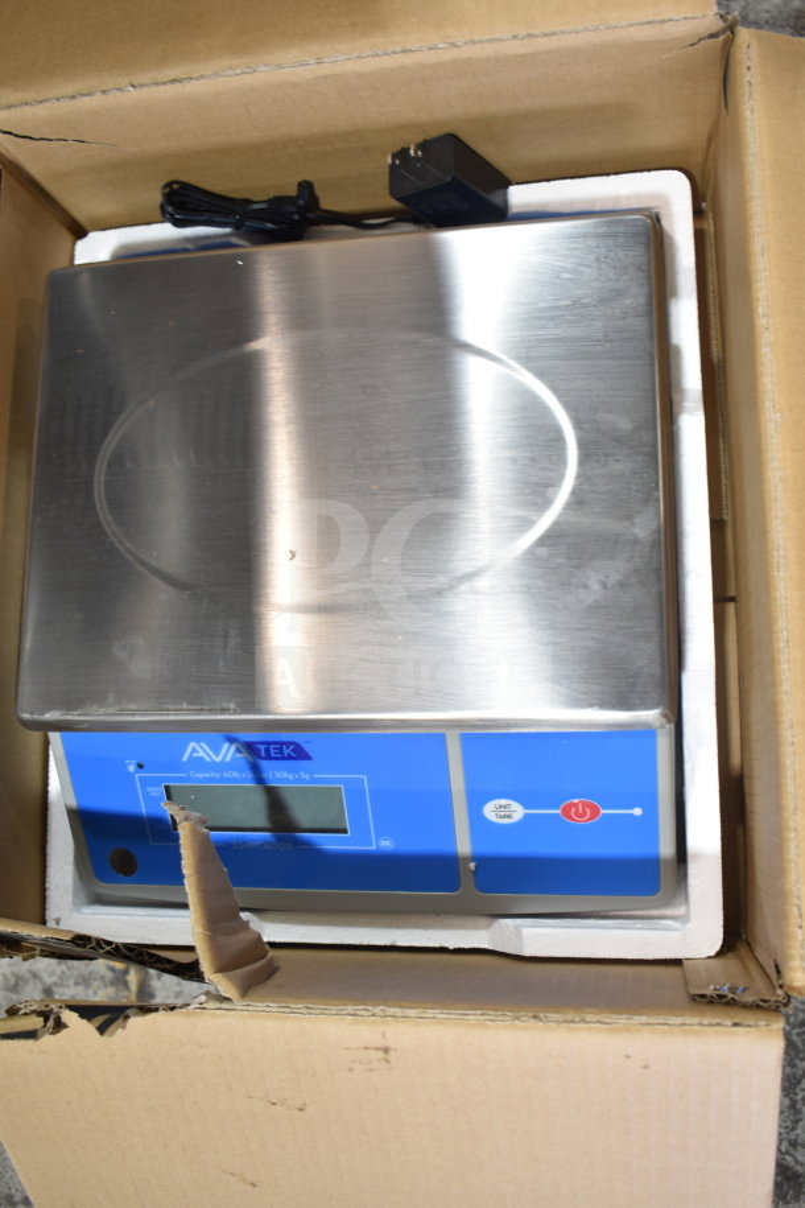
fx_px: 1207
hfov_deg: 36.9
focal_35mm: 36
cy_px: 604
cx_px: 402
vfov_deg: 53.1
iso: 250
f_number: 3.8
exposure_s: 1/40
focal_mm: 24
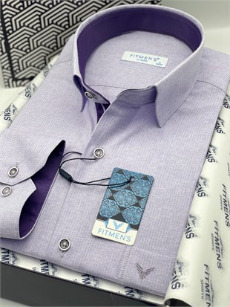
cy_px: 154
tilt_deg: -39.8
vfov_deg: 36.8
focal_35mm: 52
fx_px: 460
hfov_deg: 28.0
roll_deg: +1.3
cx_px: 115
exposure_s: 1/111
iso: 25
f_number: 2
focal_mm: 6
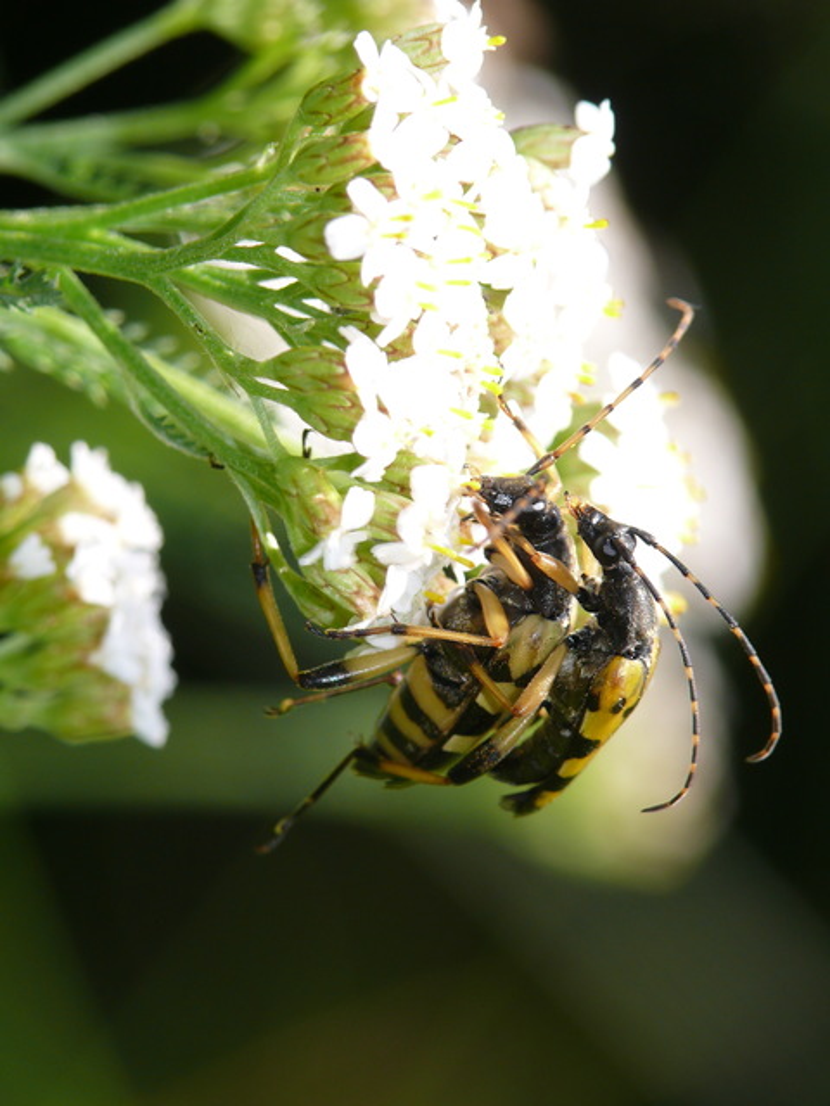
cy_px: 553
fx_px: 8248
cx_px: 415
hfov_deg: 5.8
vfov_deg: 7.7
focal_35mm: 258
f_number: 5.6
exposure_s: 1/250
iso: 100
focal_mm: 54.5
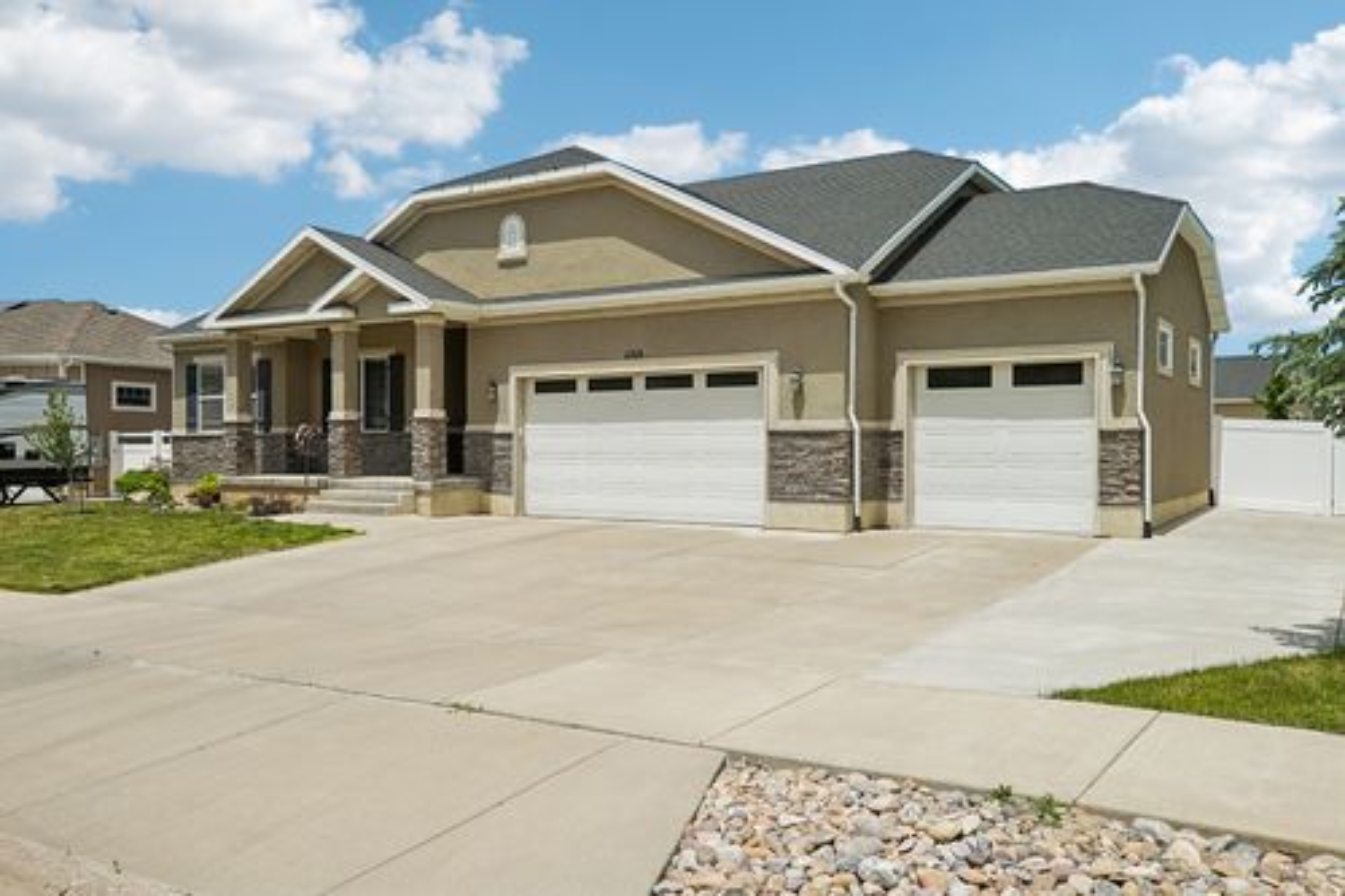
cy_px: 448
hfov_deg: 63.7
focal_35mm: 29
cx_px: 672
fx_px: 1083
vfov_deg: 44.9
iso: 100
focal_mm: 29
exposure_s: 1/500
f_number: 8
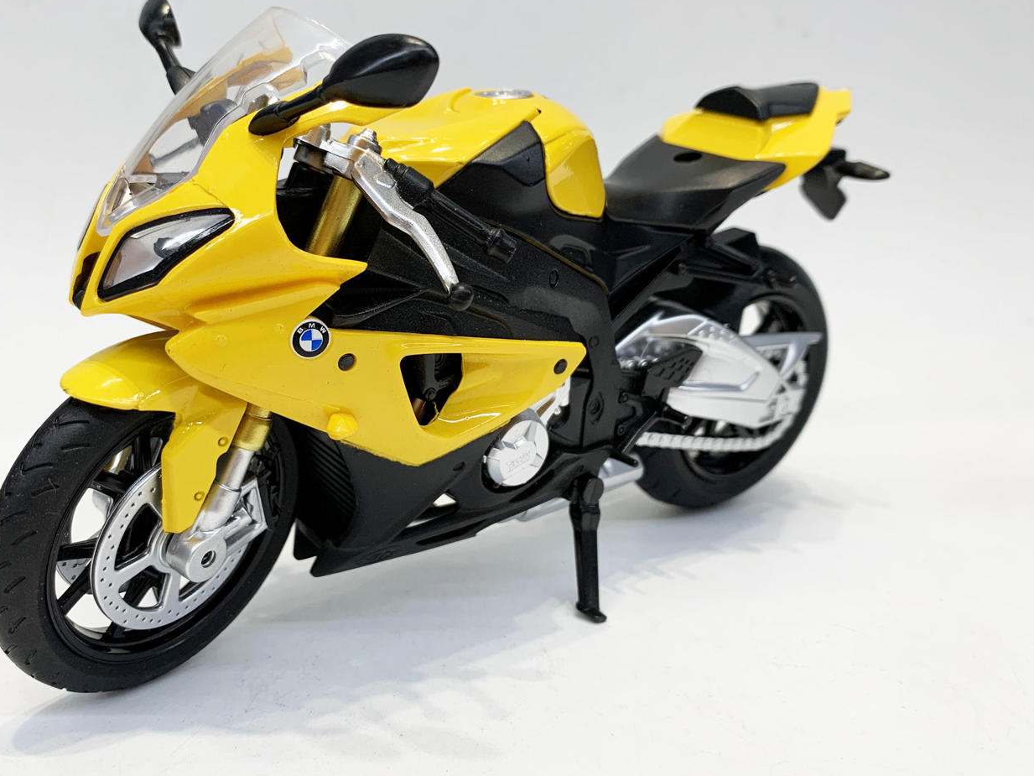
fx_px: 1016
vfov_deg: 41.8
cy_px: 351
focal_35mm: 34
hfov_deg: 53.6
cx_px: 412
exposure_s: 1/121
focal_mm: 4.25
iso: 64
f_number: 1.8
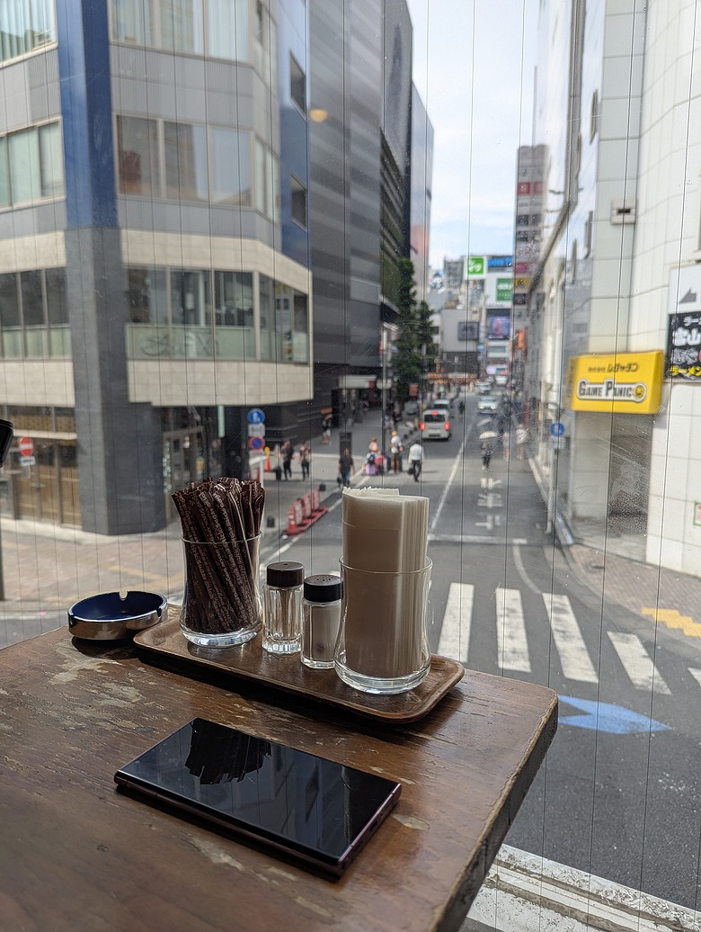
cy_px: 466
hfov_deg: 56.9
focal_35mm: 24
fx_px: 646
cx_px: 350
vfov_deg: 71.5
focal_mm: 6.81
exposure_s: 1/482
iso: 31
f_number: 1.85
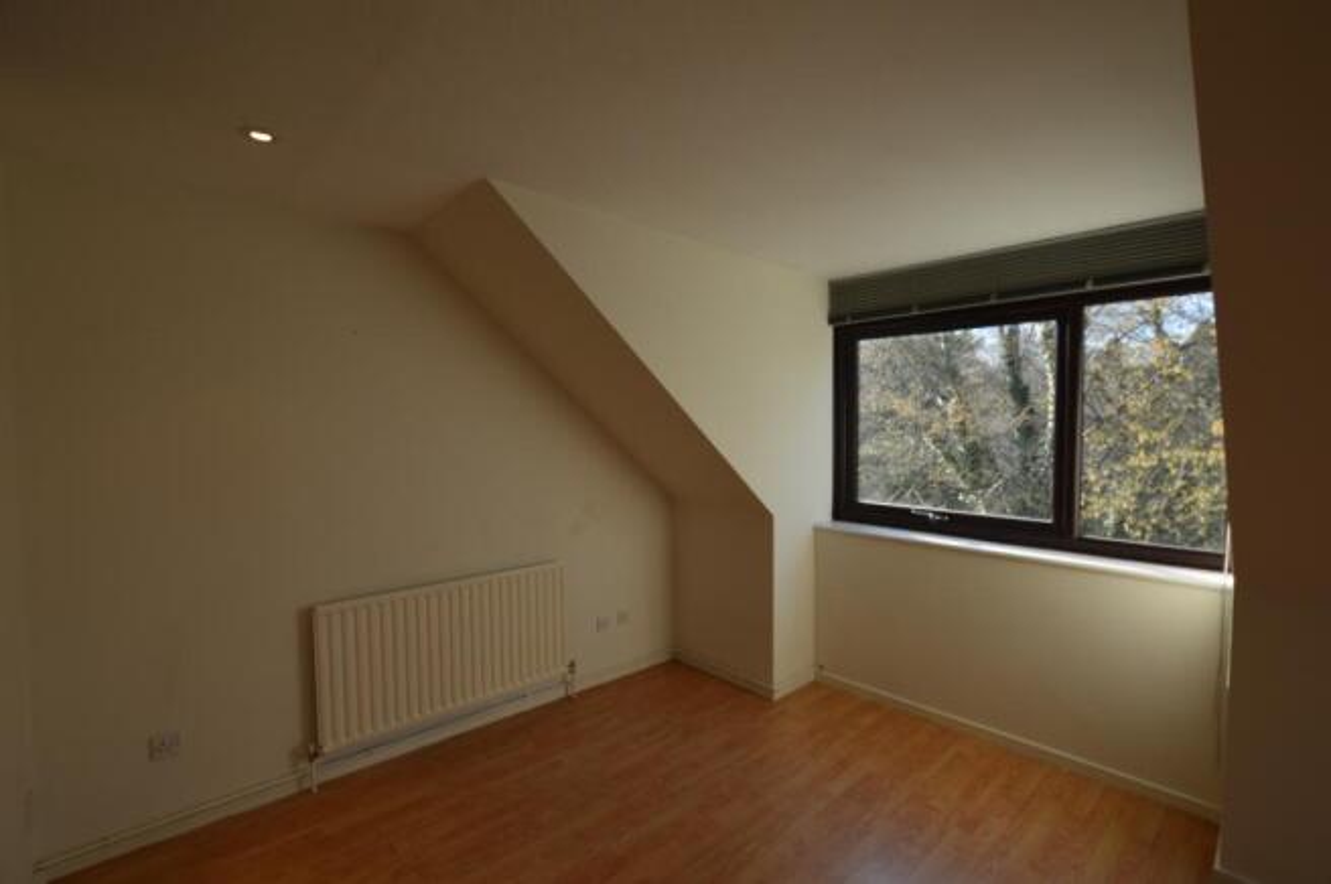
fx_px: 554
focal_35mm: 15
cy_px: 442
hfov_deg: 100.4
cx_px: 666
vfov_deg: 77.2
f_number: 5.6
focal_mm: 10
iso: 110
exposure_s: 1/60
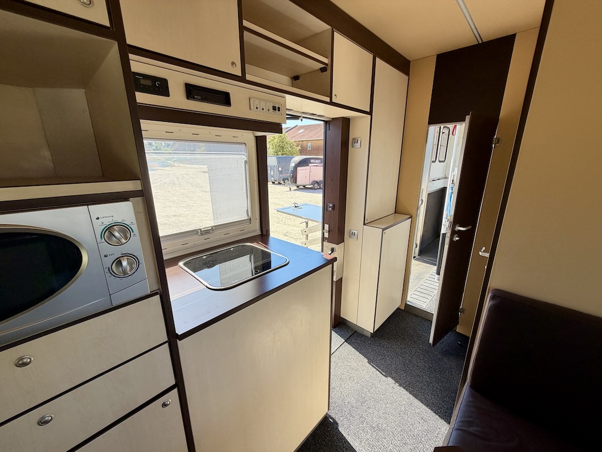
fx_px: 243
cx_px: 301
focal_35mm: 14
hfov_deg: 102.1
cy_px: 226
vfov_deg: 85.7
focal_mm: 2.22
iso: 40
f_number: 2.2
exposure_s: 1/228
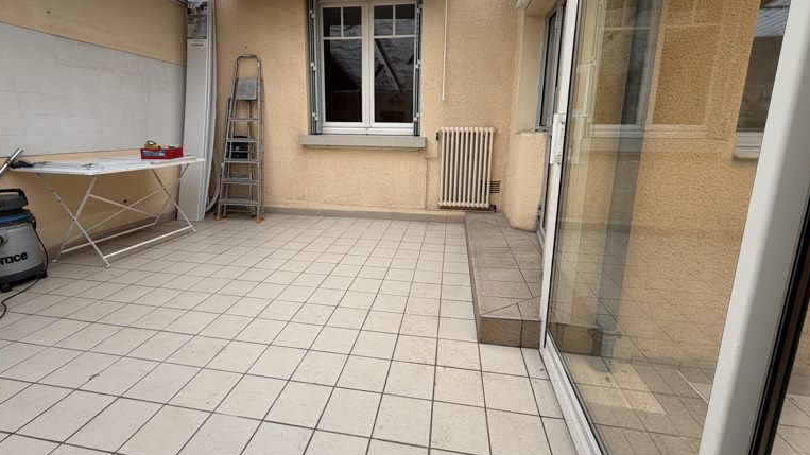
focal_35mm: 16
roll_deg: -0.1
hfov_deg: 99.4
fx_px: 344
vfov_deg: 66.7
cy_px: 191
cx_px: 400
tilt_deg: -10.8
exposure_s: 1/270
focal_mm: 2.22
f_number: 2.2
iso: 50
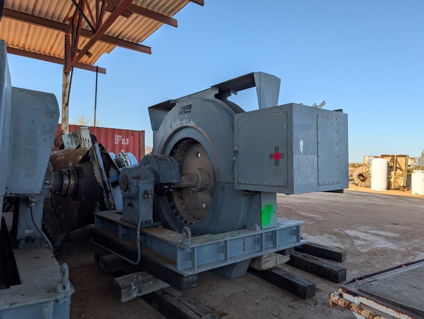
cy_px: 160
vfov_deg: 56.9
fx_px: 294
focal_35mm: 24
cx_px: 212
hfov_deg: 71.5
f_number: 1.68
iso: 19
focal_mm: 6.9
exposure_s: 1/903
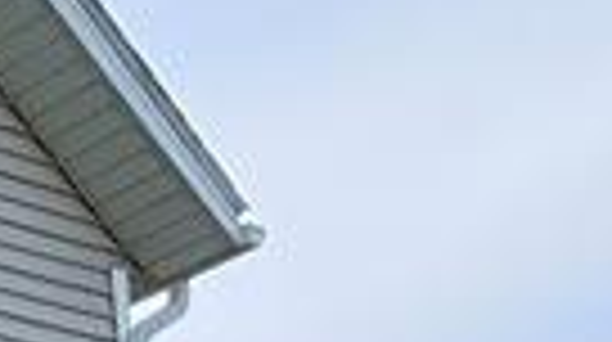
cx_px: -1395
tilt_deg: +2.7
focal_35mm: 115
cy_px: 1269
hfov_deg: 10.3
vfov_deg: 7.8
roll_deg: +4.0
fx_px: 1863
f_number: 2.2
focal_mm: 2.22
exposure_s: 1/522
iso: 40
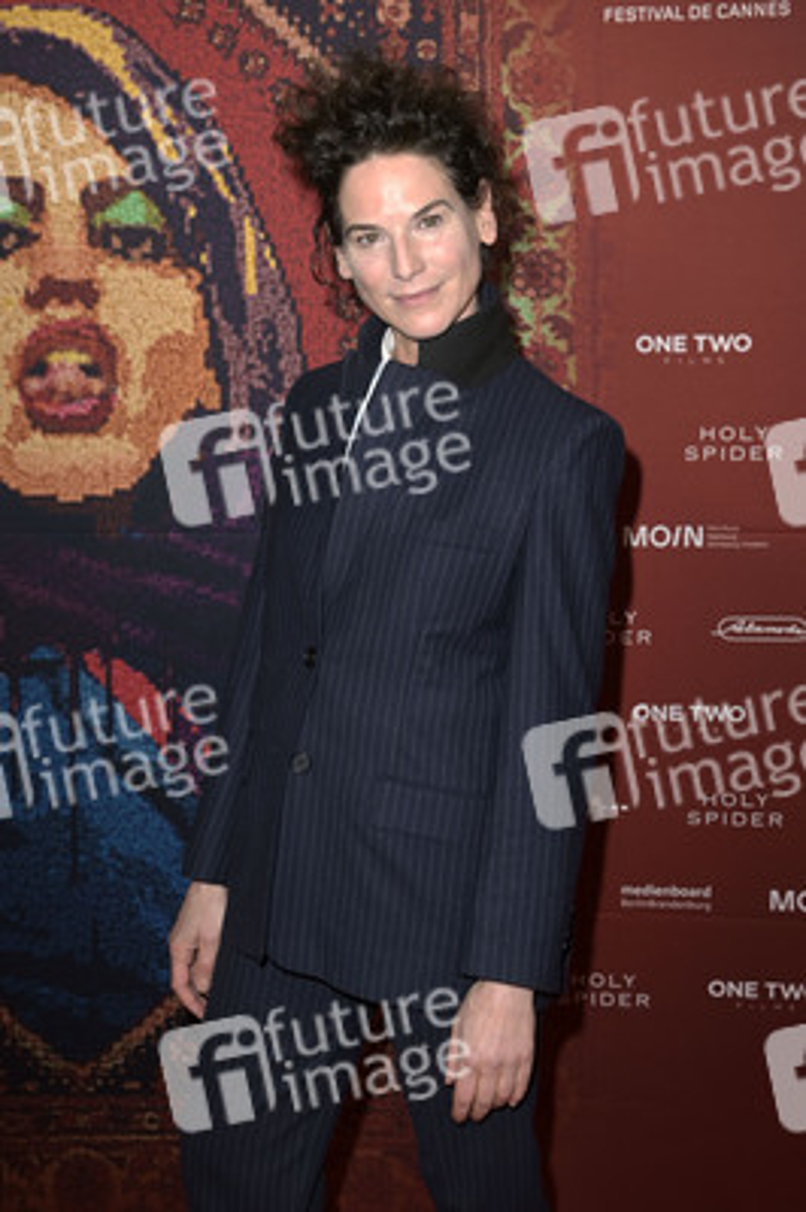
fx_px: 1951
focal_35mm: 58
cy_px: 606
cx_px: 403
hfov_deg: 23.3
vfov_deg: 34.5
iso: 400
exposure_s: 1/250
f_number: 5.6
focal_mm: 58
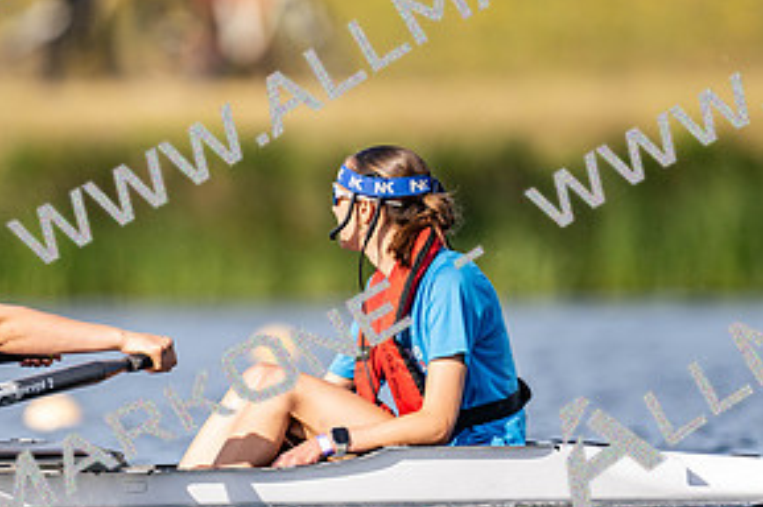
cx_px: 333
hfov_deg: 1.7
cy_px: 272
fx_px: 25531
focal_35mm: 1206
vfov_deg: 1.1
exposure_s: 1/2500
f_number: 4
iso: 220
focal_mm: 600
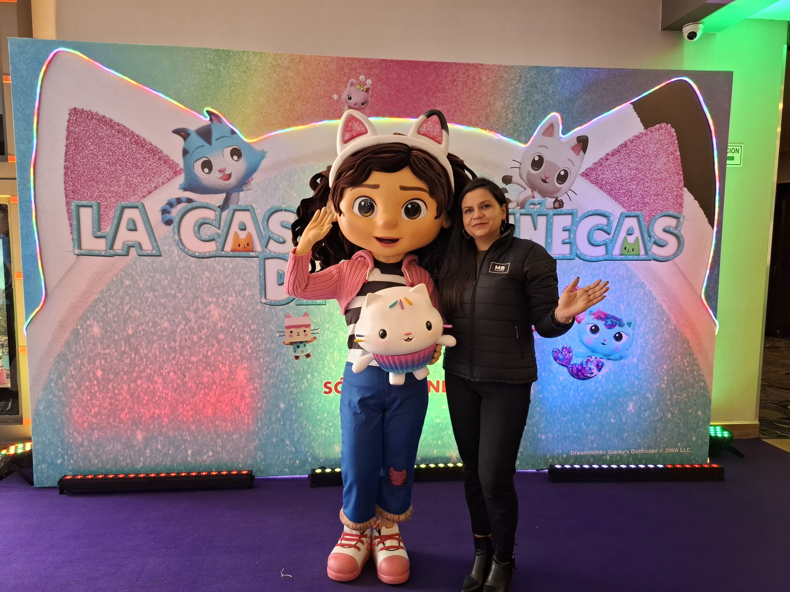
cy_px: 296
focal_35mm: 23
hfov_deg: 73.9
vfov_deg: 58.9
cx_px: 395
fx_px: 525
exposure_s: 1/60
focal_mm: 5.54
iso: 250
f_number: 1.8
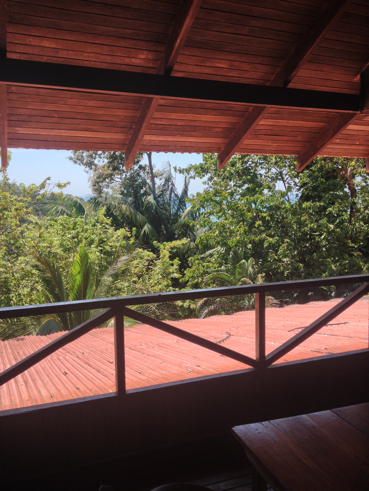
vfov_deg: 52.6
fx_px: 497
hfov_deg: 40.7
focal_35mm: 35
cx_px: 184
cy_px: 246
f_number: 2.4
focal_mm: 4.28
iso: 50
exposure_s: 1/767
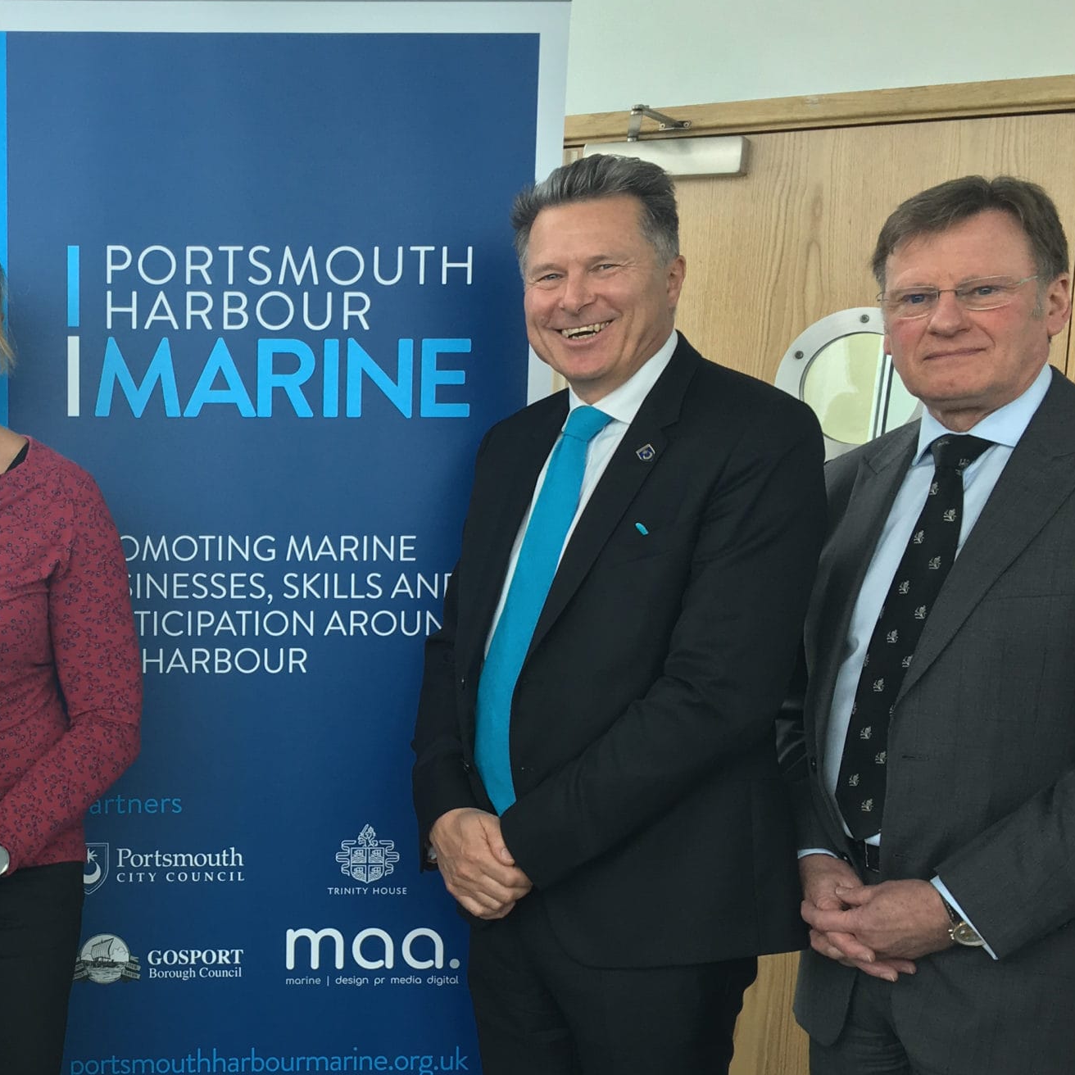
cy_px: 701
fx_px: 1757
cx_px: 102
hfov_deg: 32.3
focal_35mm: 50
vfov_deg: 33.8
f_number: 2.2
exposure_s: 1/135
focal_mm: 4.15
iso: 25
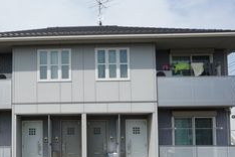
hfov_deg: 46.3
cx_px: 70
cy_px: 126
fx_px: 268
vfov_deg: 31.8
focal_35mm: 41
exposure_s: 1/100
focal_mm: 16
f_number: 13
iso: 100
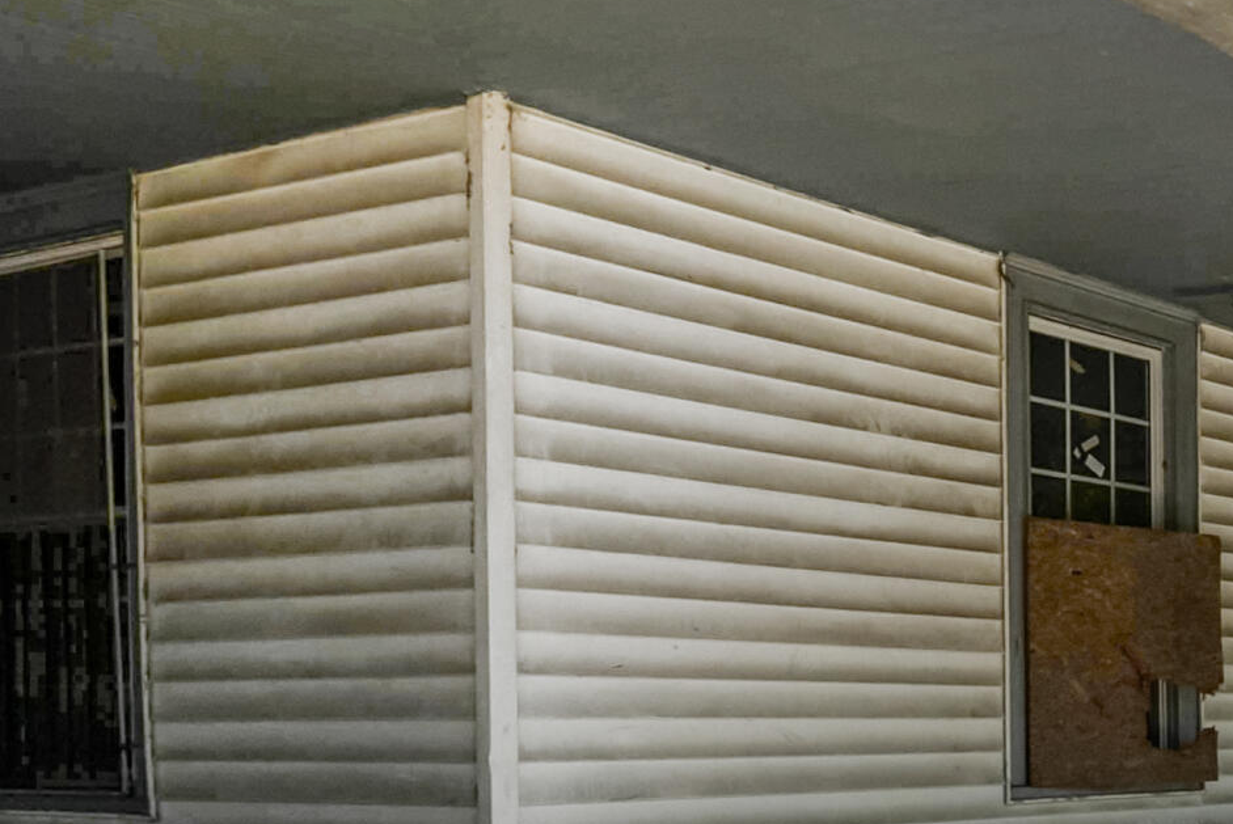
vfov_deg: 25.4
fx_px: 1748
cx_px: 1777
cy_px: 790
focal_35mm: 51
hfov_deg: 28.2
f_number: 7.1
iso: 320
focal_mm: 16
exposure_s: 1/500
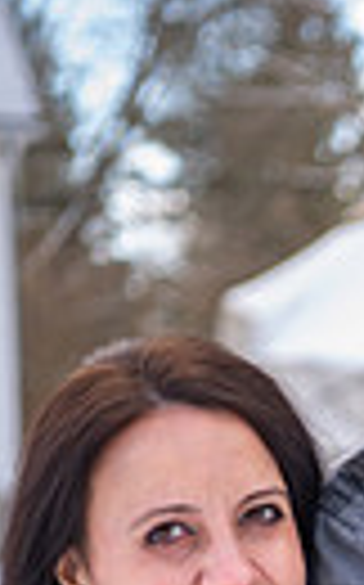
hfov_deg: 6.5
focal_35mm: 198
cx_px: 622
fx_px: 3150
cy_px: 666
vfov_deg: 10.5
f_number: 2.8
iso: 400
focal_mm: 56
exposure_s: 1/500
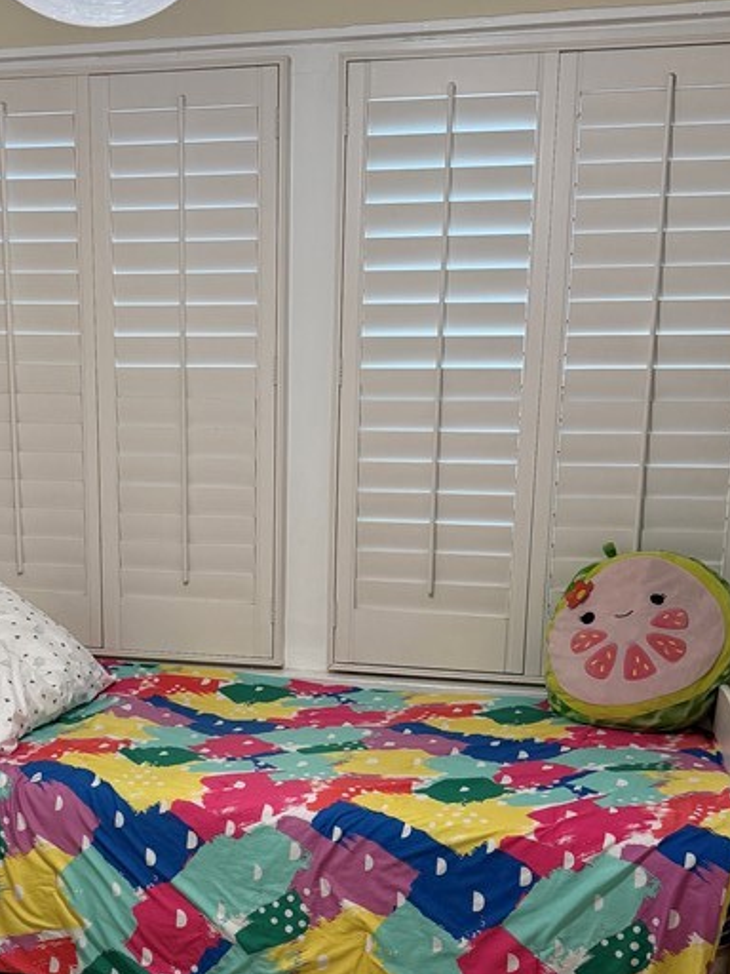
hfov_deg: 30.0
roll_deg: -0.5
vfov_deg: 39.1
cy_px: 670
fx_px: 1350
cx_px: 236
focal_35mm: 48
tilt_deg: -13.2
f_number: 1.78
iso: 250
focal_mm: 6.76
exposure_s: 1/60
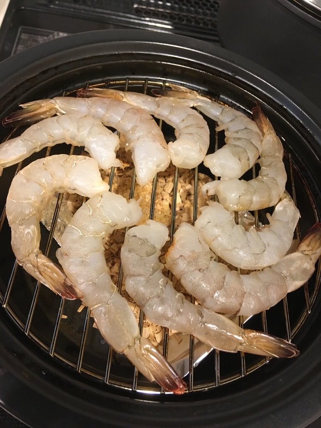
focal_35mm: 29
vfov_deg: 61.7
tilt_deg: -60.9
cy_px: 214
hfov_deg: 48.2
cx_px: 160
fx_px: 359
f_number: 2.2
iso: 200
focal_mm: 4.15
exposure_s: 1/24
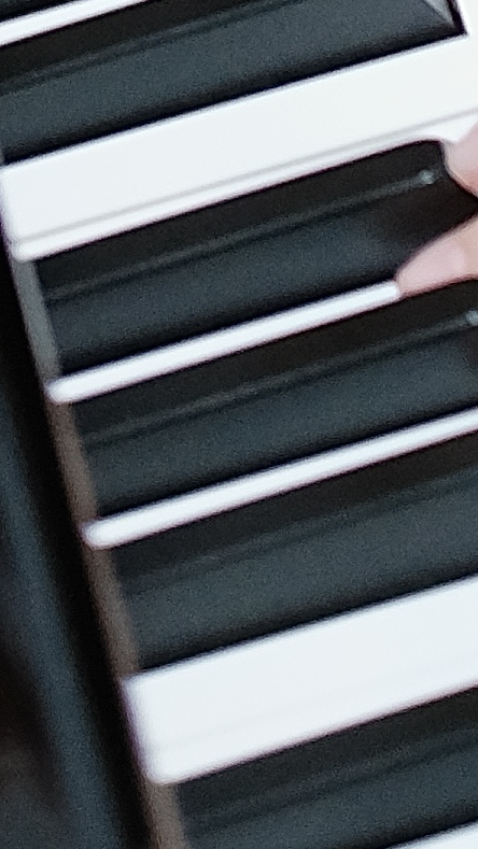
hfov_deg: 2.8
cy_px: -2246
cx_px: 952
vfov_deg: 4.6
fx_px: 9889
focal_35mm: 439
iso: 640
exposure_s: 1/100
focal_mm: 35
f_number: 1.7
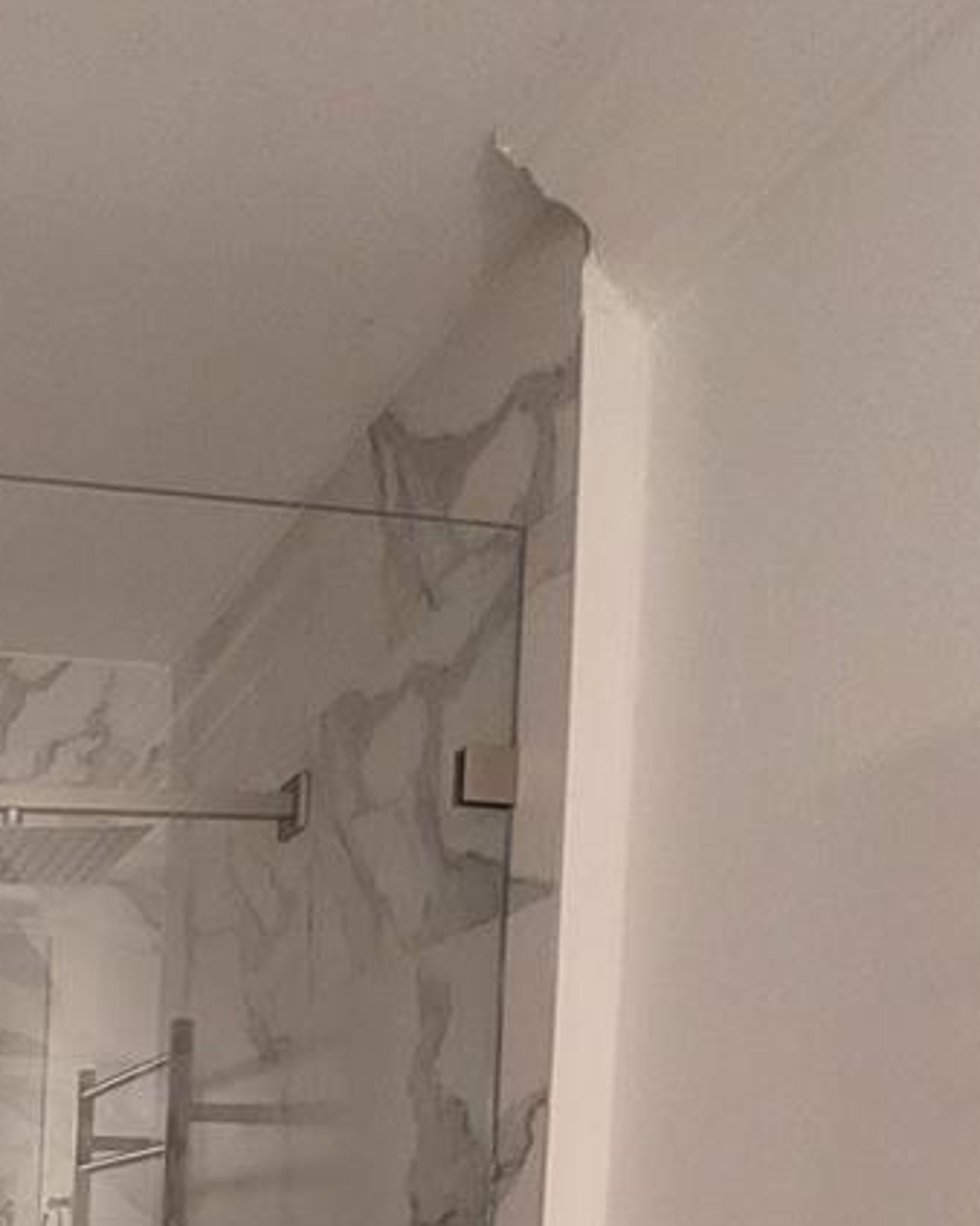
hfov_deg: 33.8
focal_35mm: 36
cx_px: -177
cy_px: 1307
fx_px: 1306
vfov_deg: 41.5
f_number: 2.2
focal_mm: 1.74
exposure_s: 1/40
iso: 400
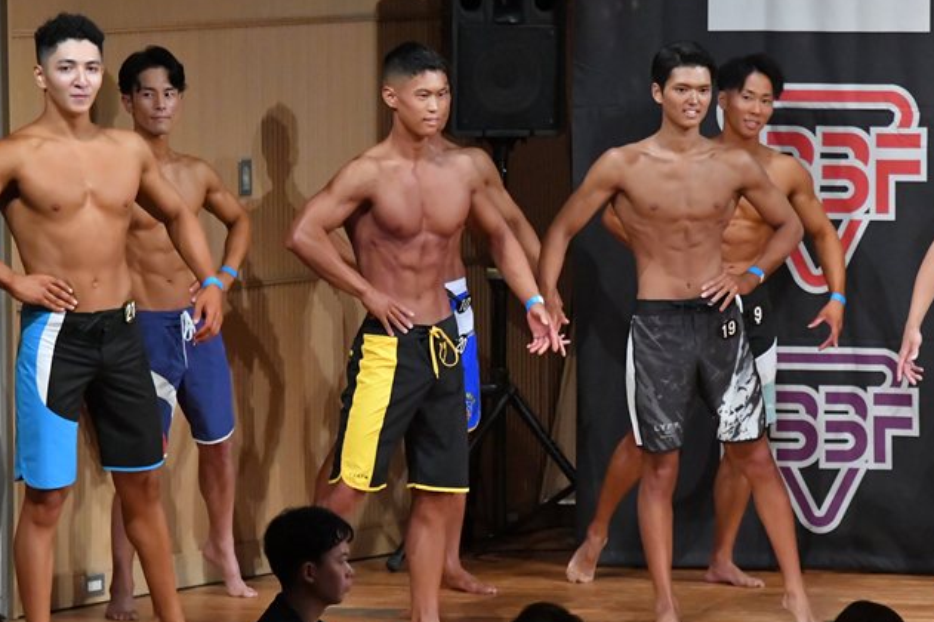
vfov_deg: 4.7
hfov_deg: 7.0
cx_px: 417
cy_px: 363
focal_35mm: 295
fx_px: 7649
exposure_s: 1/400
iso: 10000
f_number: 5.6
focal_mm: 160
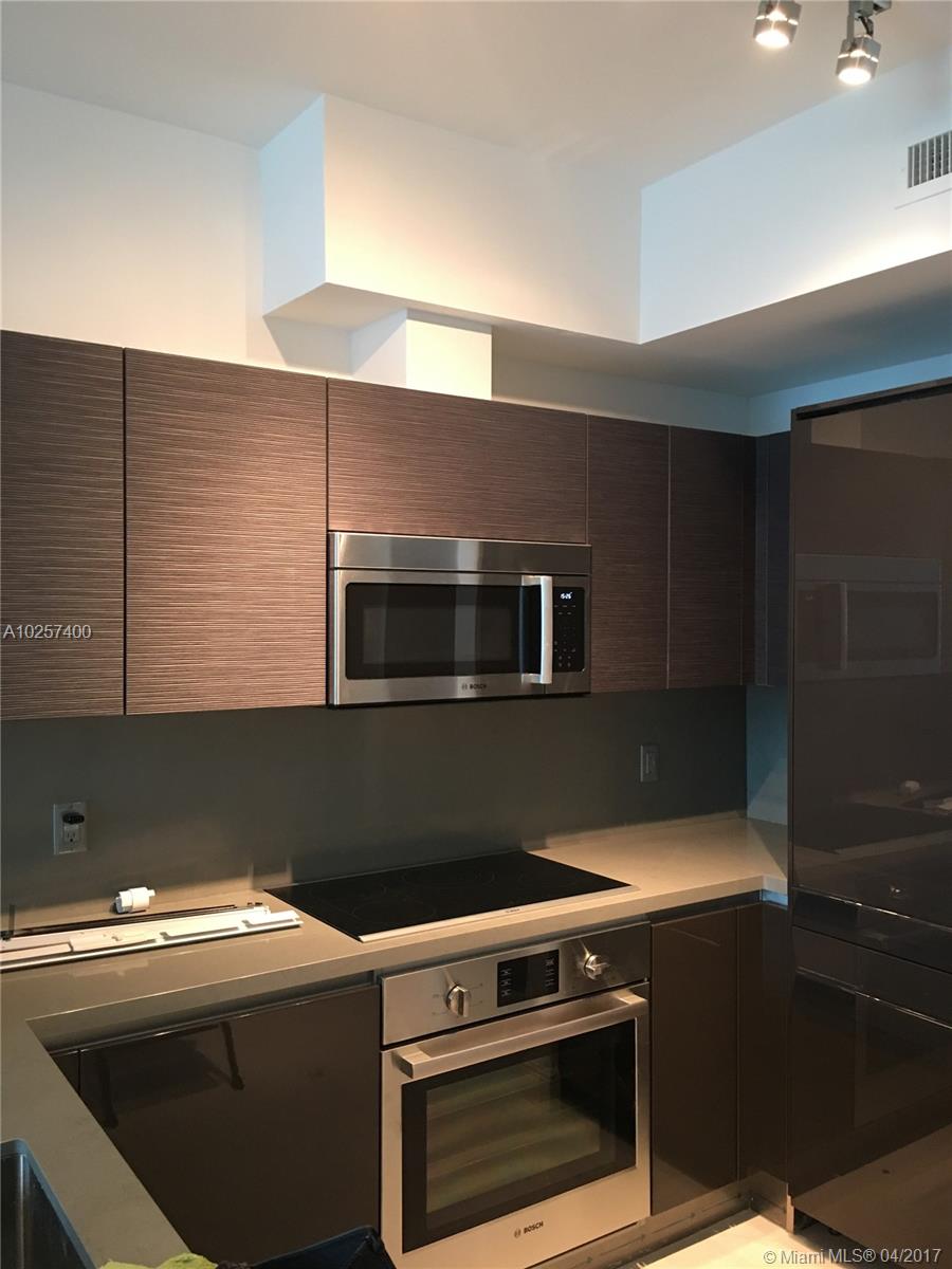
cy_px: 634
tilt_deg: +0.0
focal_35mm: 29
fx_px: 1063
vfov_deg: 61.7
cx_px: 476
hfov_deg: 48.2
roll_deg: -0.6
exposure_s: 1/15
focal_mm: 4.15
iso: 80
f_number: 2.2
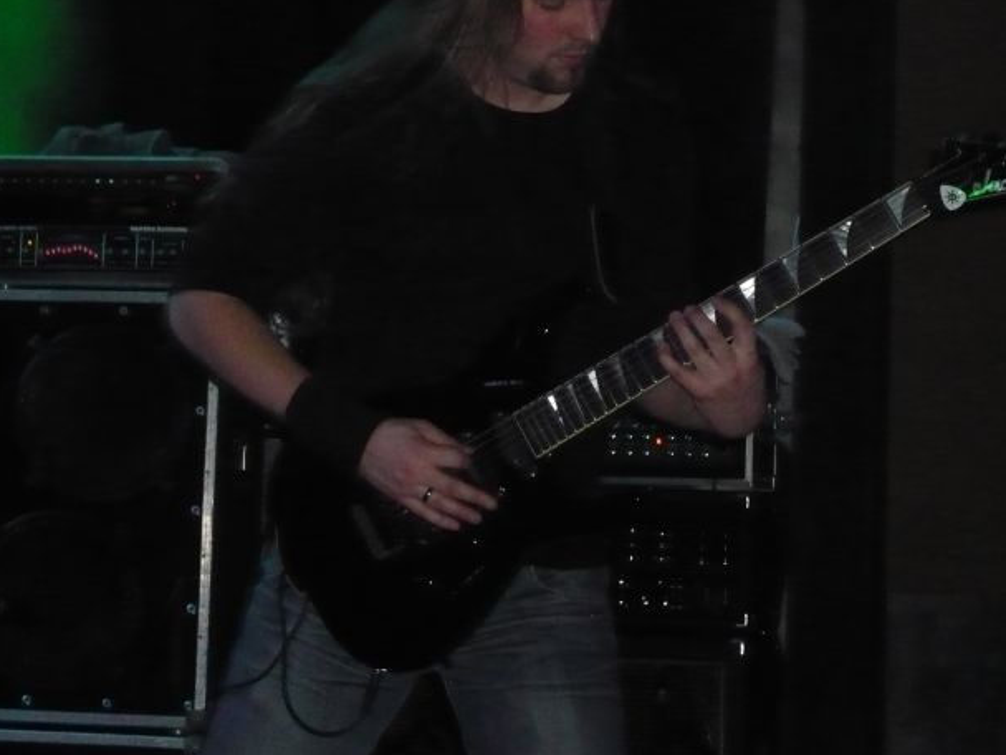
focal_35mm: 104
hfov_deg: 18.9
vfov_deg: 14.2
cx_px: 485
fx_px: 3022
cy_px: 329
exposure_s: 1/30
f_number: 5
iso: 640
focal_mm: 13
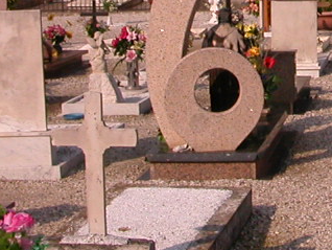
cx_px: 433
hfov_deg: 15.7
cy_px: -36
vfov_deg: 12.2
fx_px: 1142
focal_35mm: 119
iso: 100
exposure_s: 1/1202
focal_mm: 5.6
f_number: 4.5
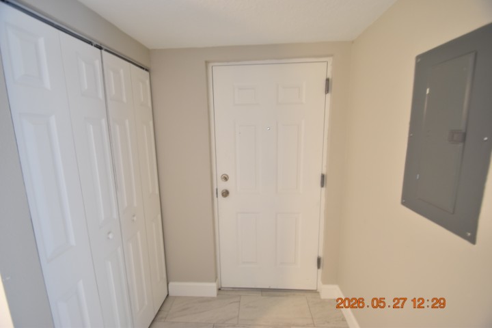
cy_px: 164
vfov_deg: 77.3
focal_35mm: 15
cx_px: 246
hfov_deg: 100.4
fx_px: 205
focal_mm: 10
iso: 800
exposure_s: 1/10
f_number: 3.5
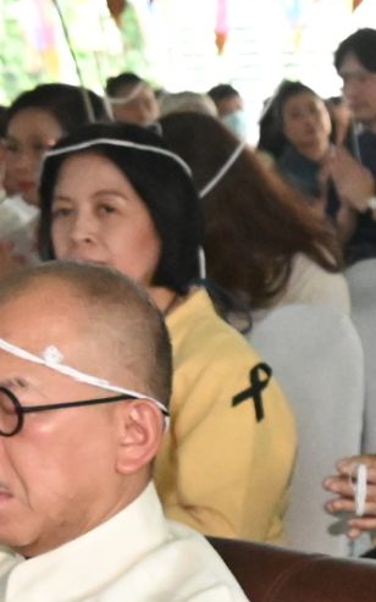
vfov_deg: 11.0
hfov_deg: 6.6
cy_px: 786
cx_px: 1018
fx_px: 3050
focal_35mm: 186
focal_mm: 24
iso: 4000
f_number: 4
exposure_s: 1/640
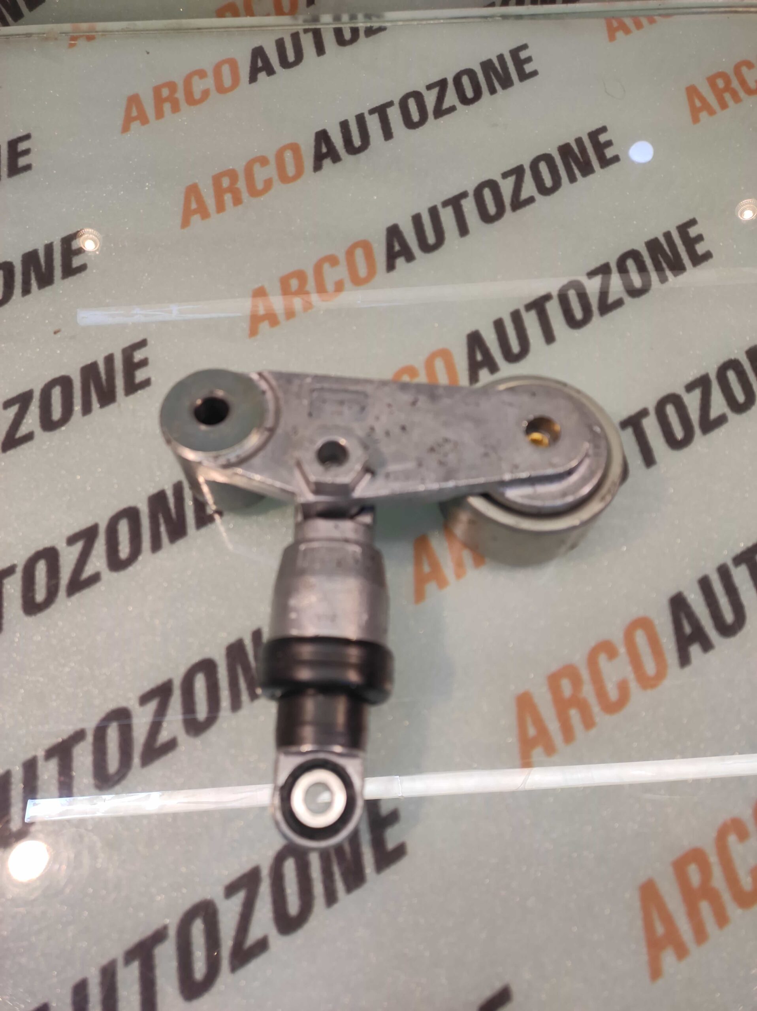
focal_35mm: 17
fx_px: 496
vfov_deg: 91.1
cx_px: 378
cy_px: 506
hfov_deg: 74.7
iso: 86
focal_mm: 4.74
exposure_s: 1/33
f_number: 1.79
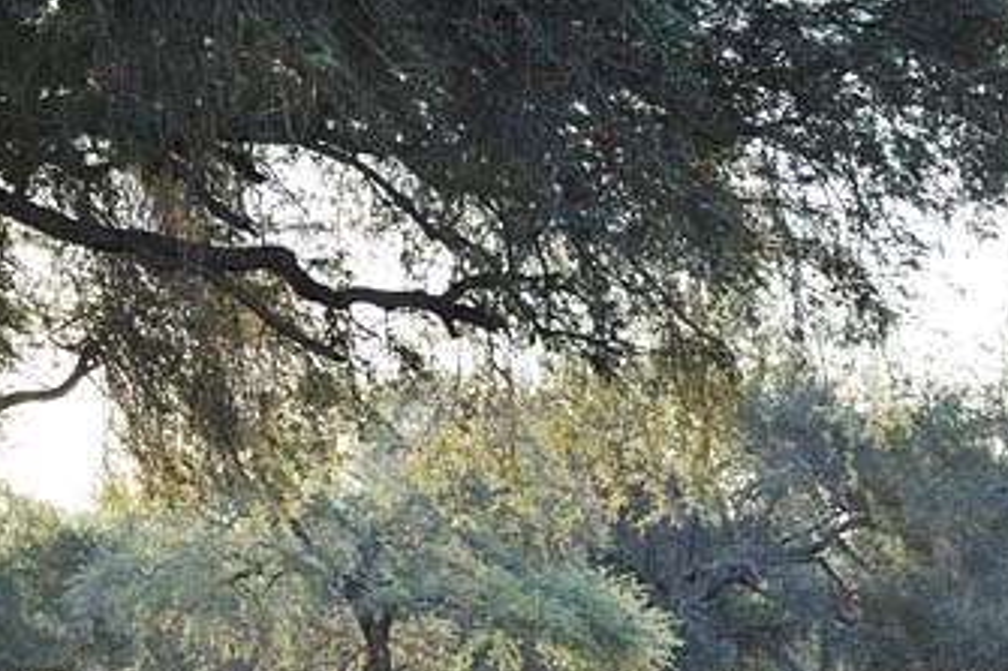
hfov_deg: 9.5
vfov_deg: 6.4
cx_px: 123
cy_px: 570
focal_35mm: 215
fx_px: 6017
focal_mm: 120
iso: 400
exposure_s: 1/250
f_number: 7.1
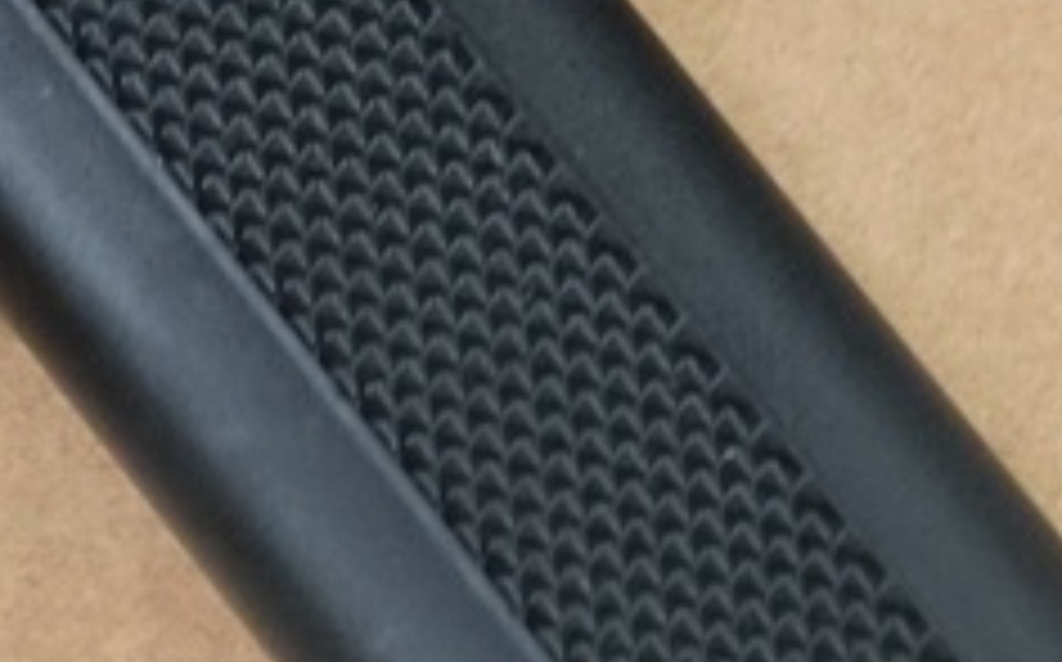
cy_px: -982
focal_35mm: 459
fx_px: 13272
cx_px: 1994
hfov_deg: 4.5
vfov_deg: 2.8
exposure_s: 1/30
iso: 1271
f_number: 2.67
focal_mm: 22.48
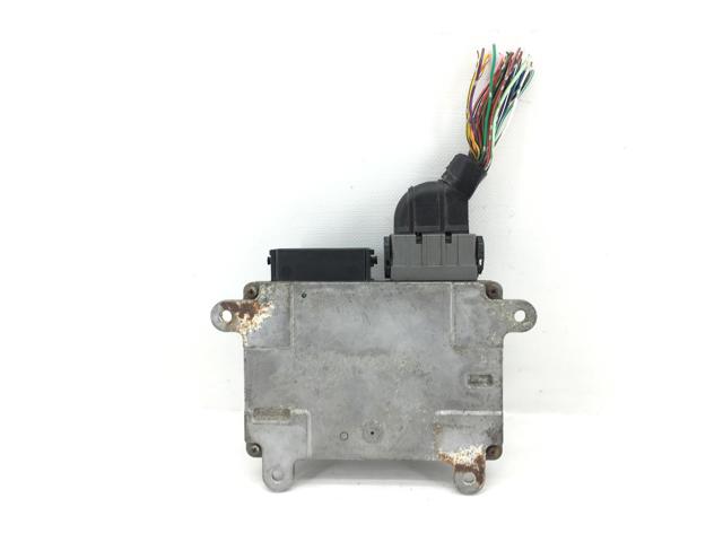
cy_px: 271
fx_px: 606
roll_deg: +1.6
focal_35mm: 29
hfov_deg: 61.7
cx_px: 362
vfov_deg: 48.2
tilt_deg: -14.9
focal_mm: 4.15
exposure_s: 1/100
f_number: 2.2
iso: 32
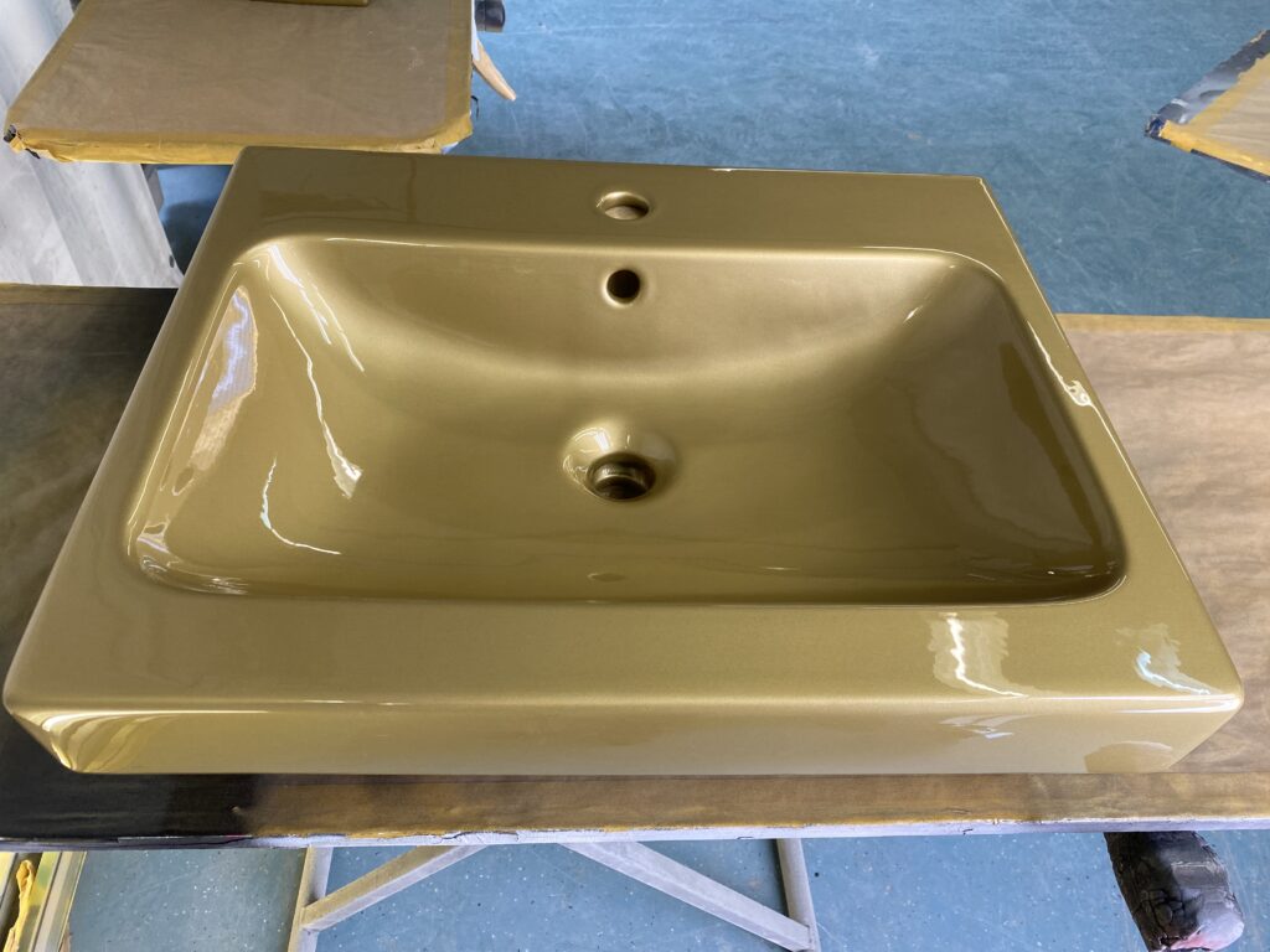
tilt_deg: -47.6
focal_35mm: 26
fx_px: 954
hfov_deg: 67.3
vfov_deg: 53.1
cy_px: 476
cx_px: 635
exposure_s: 1/100
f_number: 1.8
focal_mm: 4.25
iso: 100
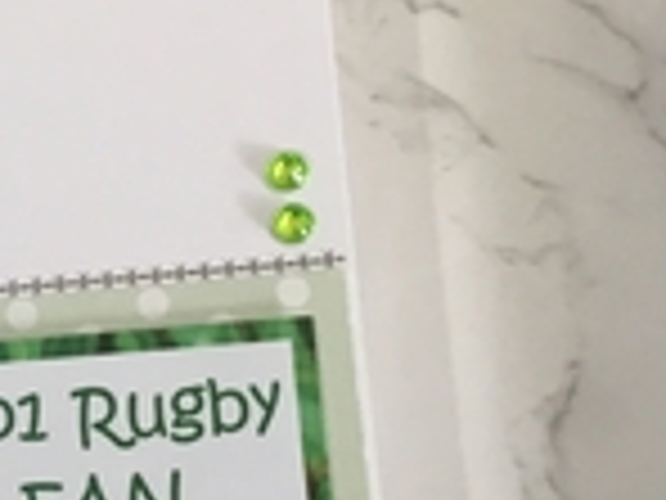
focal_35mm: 94
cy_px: 336
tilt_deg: -81.1
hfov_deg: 19.4
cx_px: -180
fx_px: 1809
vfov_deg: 15.7
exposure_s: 1/33
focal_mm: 3.3
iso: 32
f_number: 2.4
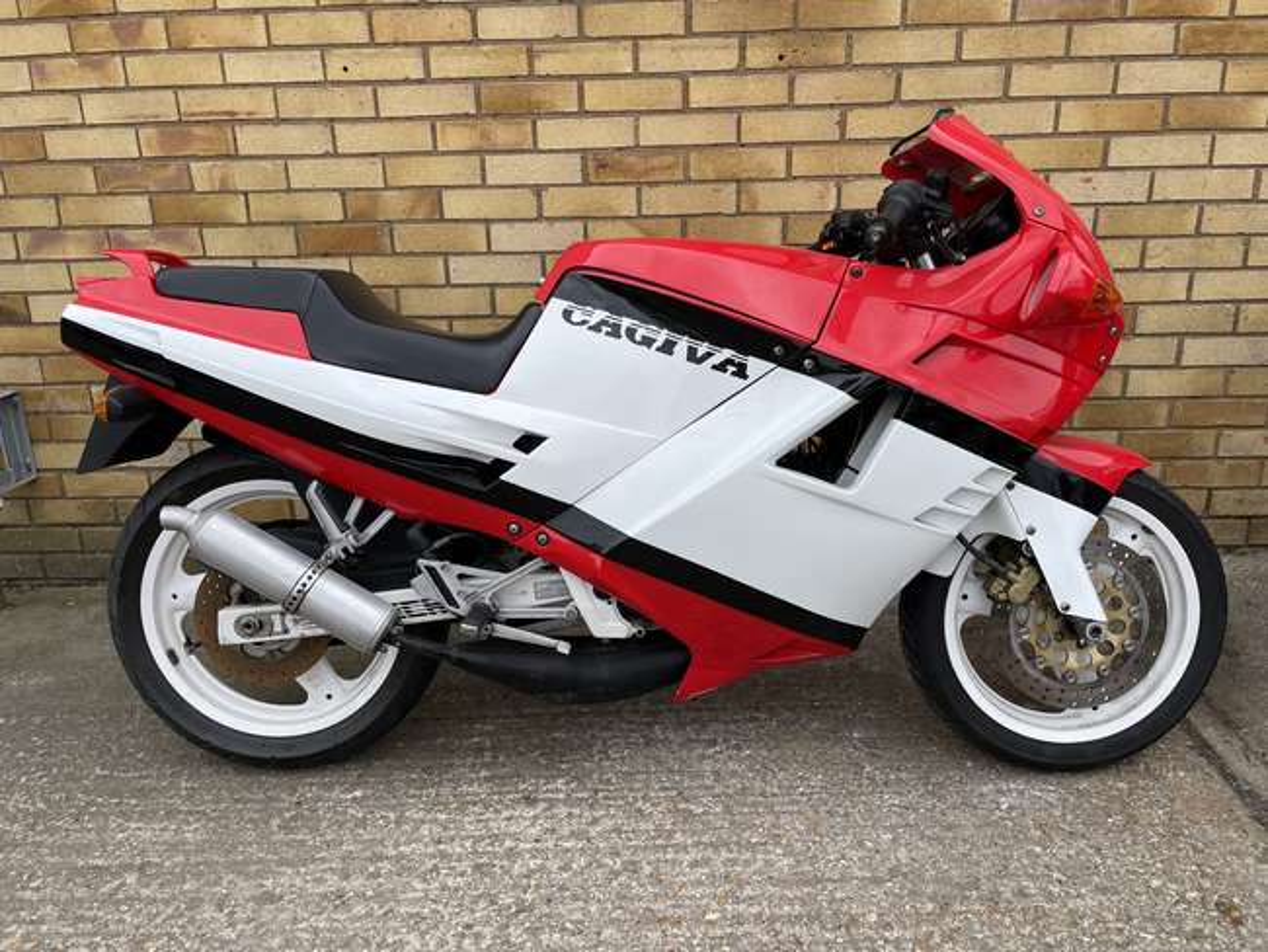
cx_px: 634
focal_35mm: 26
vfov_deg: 53.1
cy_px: 476
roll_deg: +1.4
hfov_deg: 67.3
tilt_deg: -20.2
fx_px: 953
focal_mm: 4.2
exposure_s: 1/807
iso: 32
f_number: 1.6
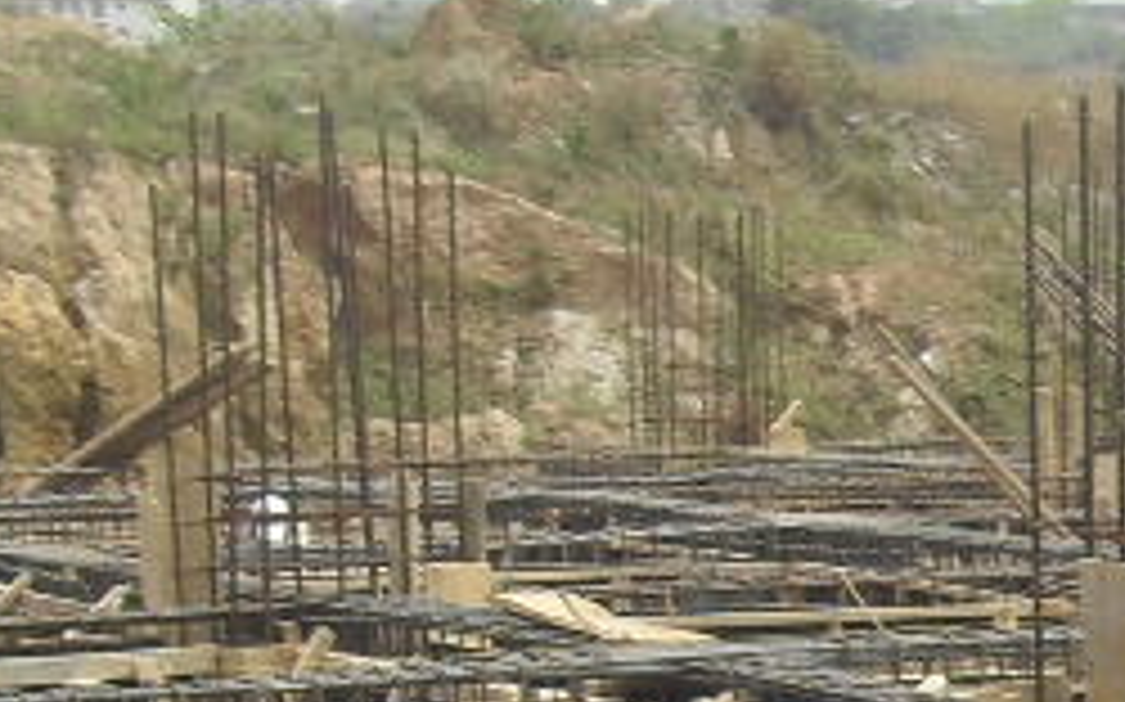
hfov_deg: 12.2
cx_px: 2246
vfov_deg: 8.4
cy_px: 1120
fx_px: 4658
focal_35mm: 152
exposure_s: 1/180
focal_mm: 6.3
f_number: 8.4
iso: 100
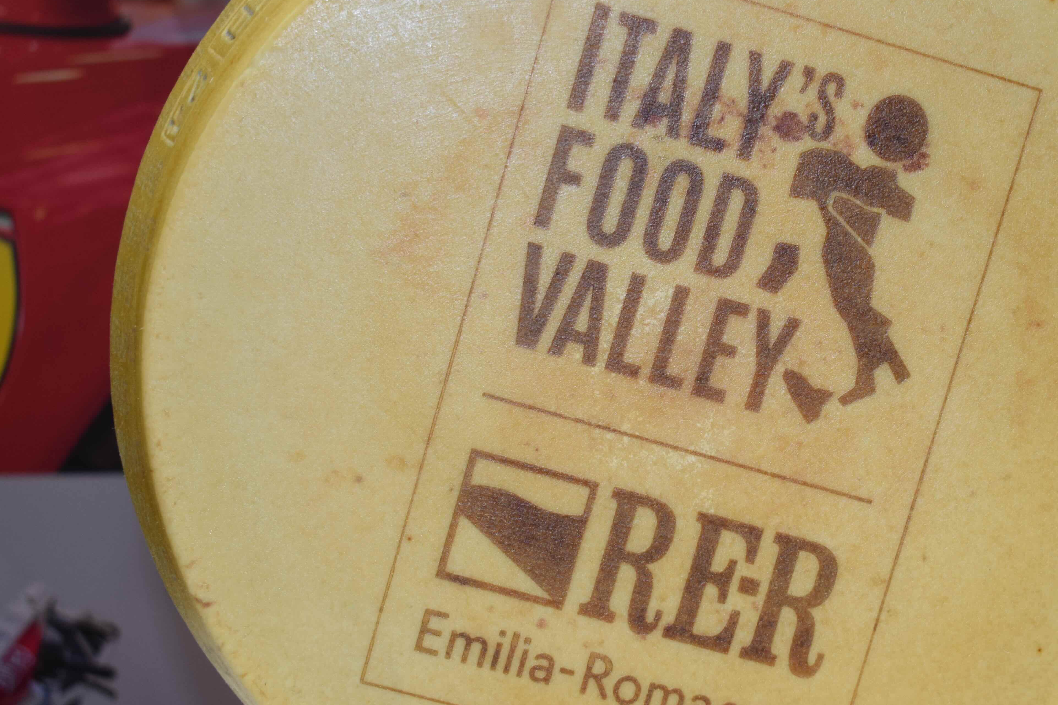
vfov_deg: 18.2
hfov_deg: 26.8
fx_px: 2204
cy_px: 349
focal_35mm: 75
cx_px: 707
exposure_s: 1/160
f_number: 4.5
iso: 500
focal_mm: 32
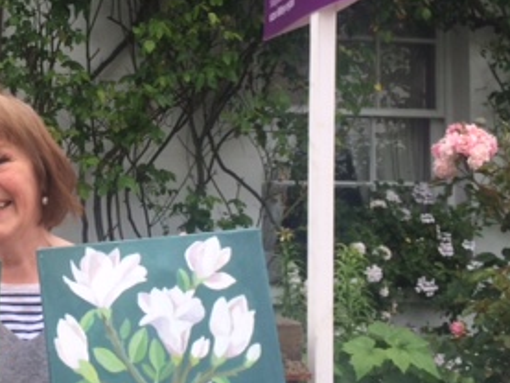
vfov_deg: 21.9
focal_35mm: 67
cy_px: 166
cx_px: 44
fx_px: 988
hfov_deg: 27.8
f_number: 2.2
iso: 32
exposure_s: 1/855
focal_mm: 4.15
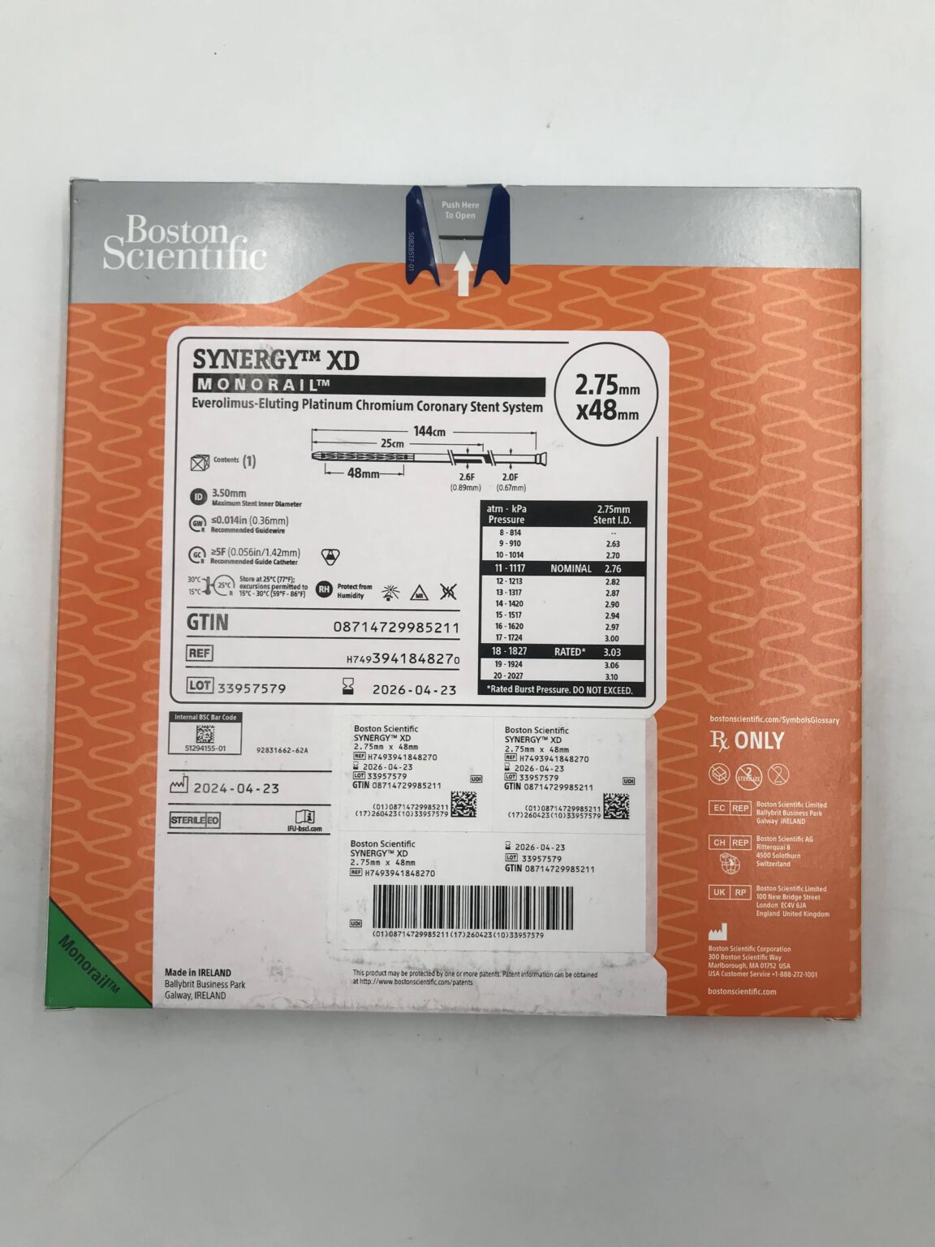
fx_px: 1008
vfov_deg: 63.4
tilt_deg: -87.2
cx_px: 468
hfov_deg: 49.7
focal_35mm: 28
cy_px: 624
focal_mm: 3.99
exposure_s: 1/191
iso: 20
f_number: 1.8
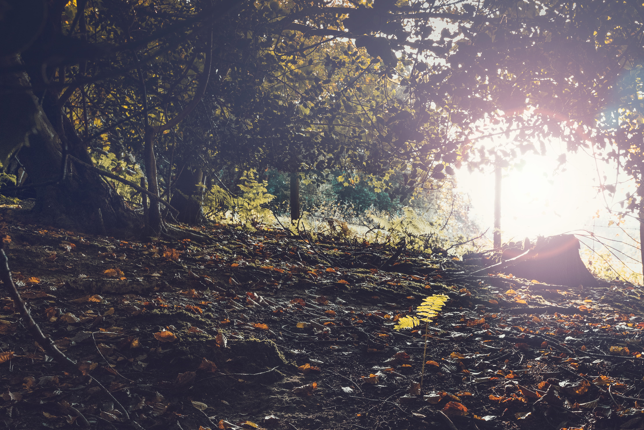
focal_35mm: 47
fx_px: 841
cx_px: 424
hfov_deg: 41.4
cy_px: 267
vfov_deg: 28.6
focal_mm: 35
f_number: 11
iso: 2000
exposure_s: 1/125
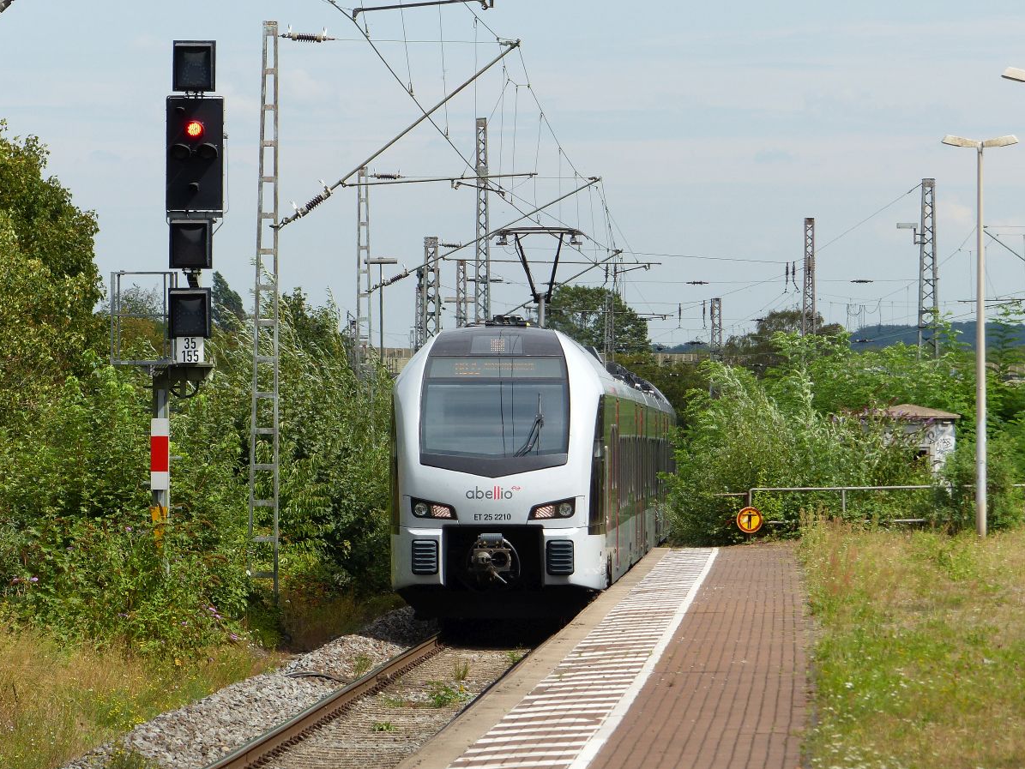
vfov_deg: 5.6
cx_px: 511
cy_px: 385
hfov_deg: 7.5
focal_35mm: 264
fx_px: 7820
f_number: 4
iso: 100
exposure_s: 1/800
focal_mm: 47.4
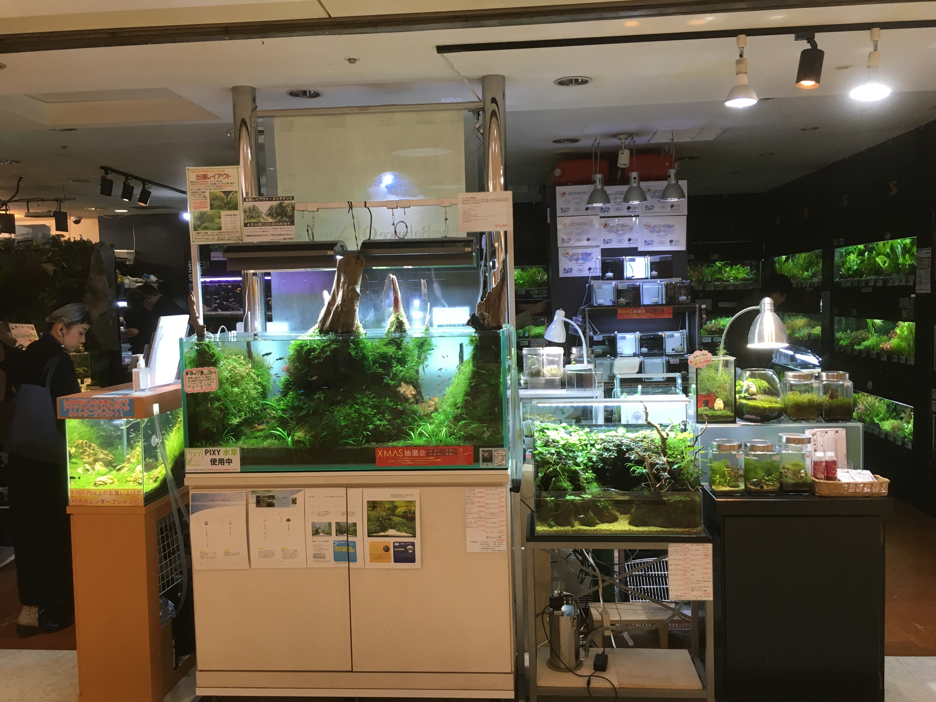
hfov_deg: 61.7
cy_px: 351
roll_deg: +2.1
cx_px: 468
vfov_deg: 48.2
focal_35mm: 29
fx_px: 784
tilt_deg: -4.9
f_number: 2.2
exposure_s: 1/30
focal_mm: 4.15
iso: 32
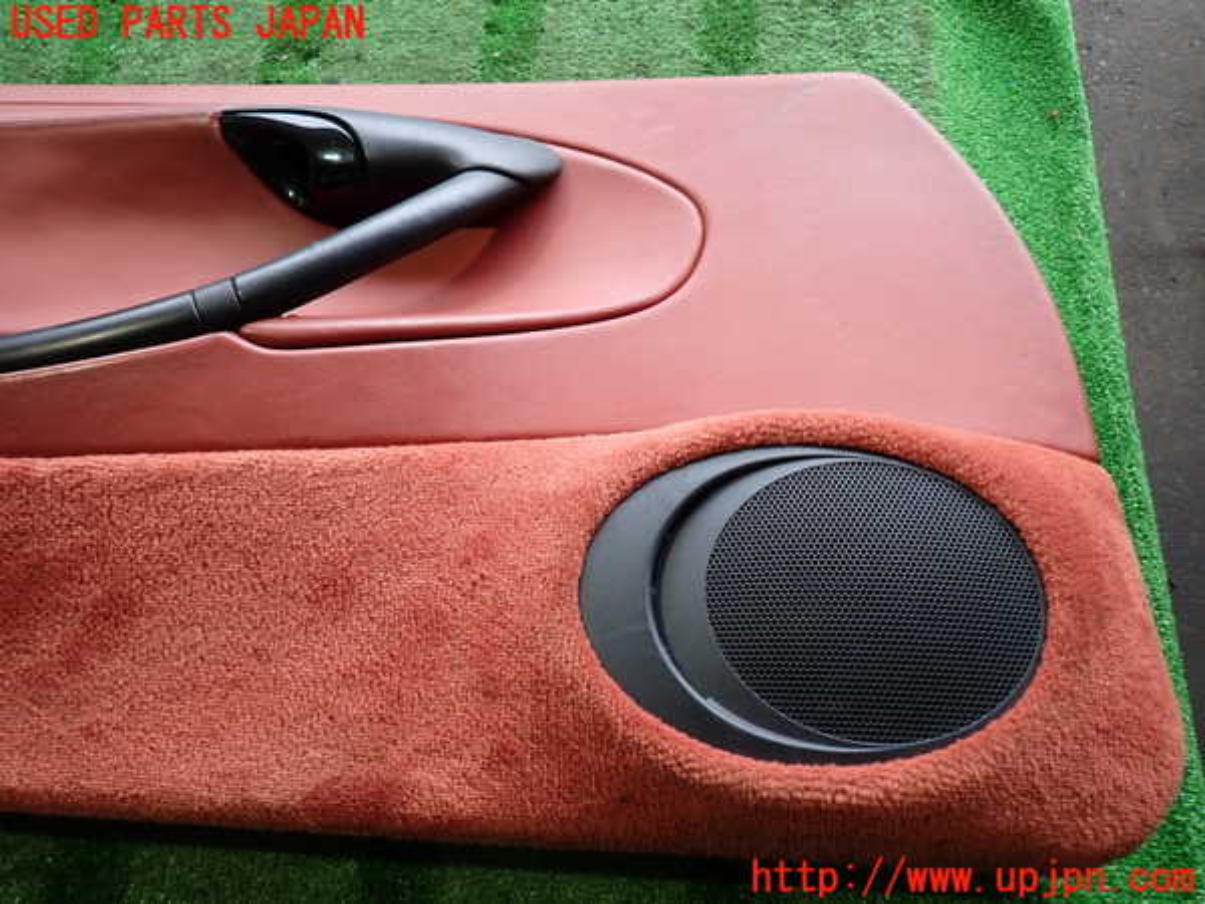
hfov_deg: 69.4
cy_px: 452
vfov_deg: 54.9
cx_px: 602
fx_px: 870
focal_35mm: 25
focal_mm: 4.5
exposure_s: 1/60
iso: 160
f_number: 2
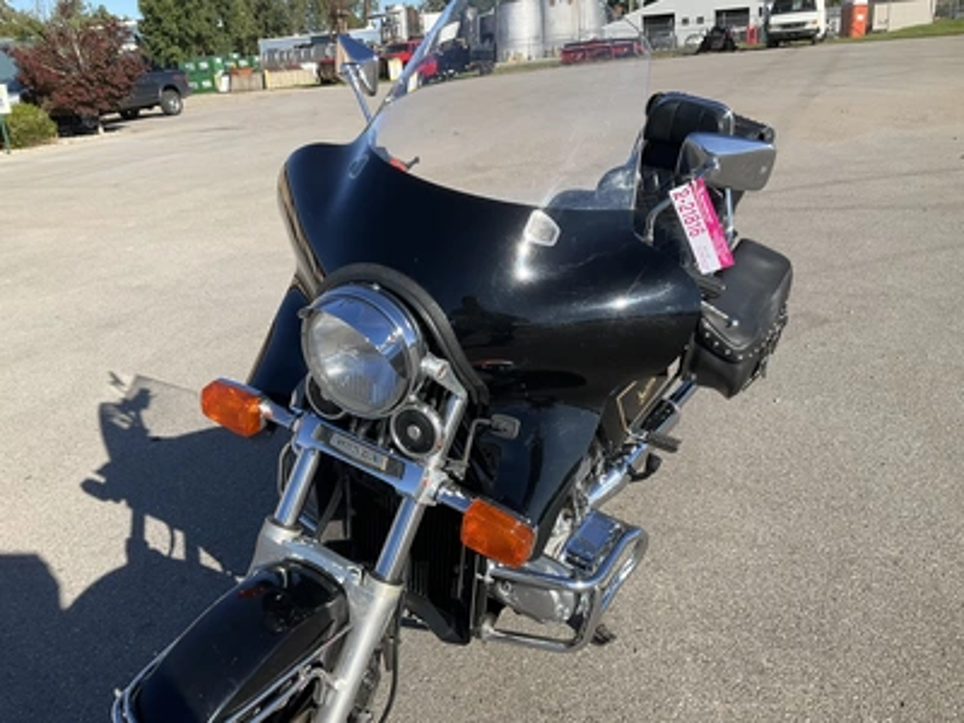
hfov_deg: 61.7
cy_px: 362
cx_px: 482
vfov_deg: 48.2
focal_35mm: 29
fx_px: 808
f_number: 1.8
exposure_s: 1/1377
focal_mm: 3
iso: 25
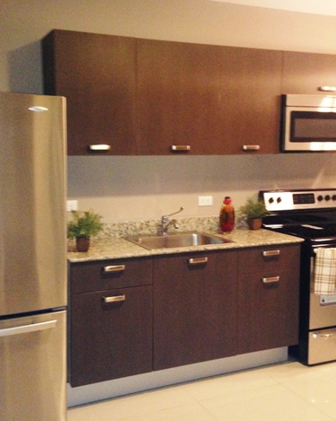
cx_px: 177
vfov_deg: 42.0
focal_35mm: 44
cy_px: 210
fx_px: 547
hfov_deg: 34.1
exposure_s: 1/16
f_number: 2.4
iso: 320
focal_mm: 4.12
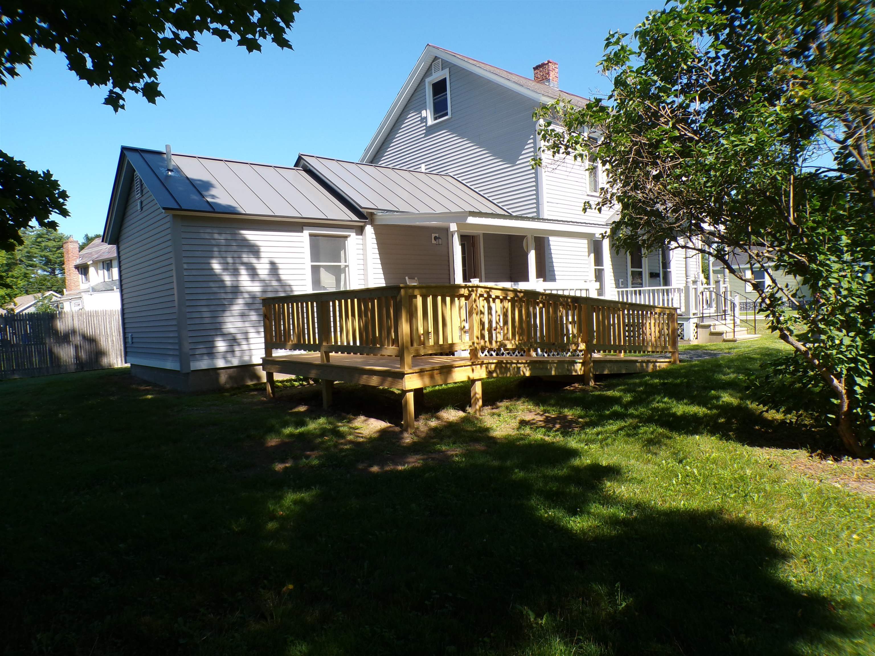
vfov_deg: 56.8
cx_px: 438
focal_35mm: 24
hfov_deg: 71.6
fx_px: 607
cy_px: 328
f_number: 4.4
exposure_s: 1/280
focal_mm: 4.3
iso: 100
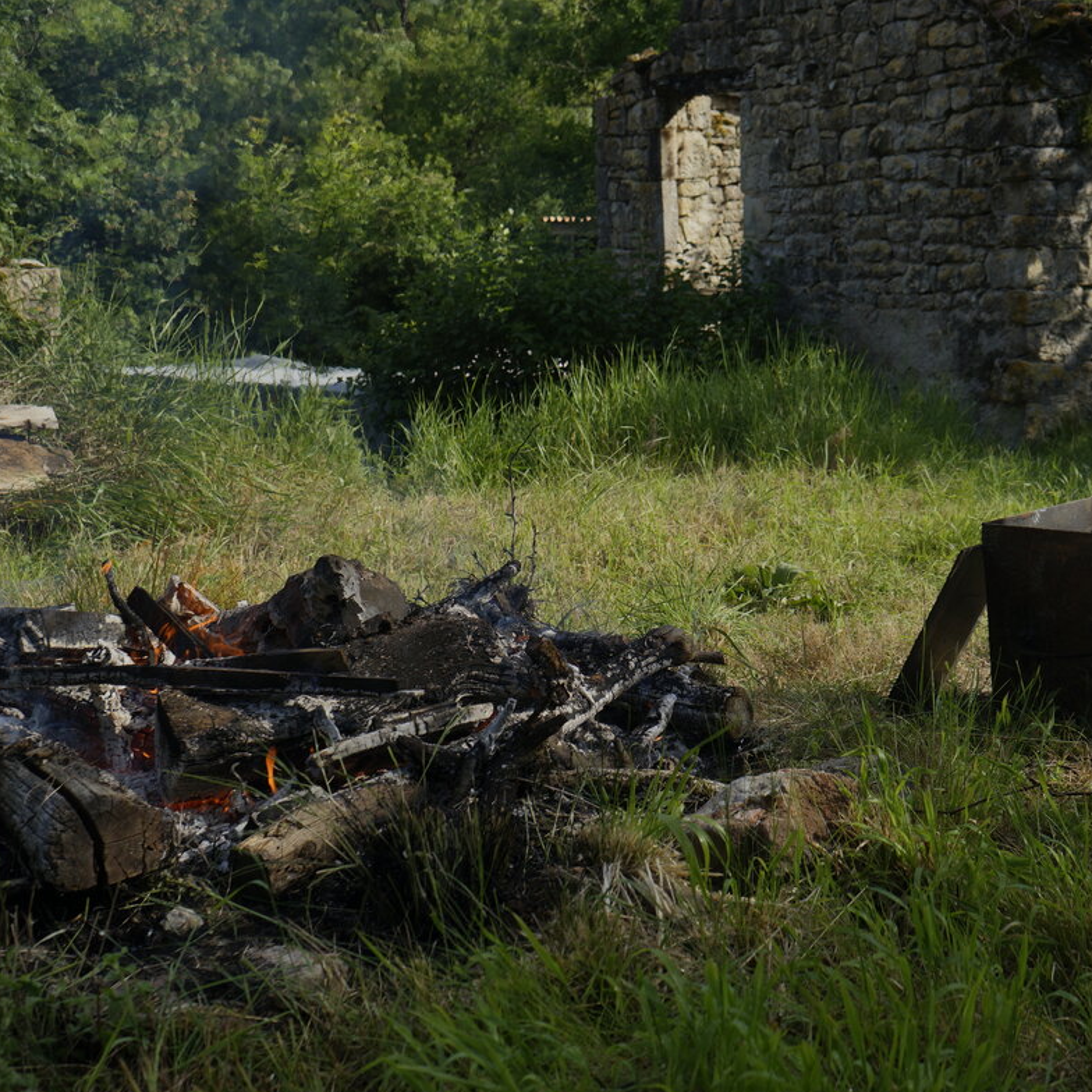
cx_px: 623
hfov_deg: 32.7
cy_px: 545
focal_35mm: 52
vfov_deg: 32.8
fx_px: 1856
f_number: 5.6
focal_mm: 40
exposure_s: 1/500
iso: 50
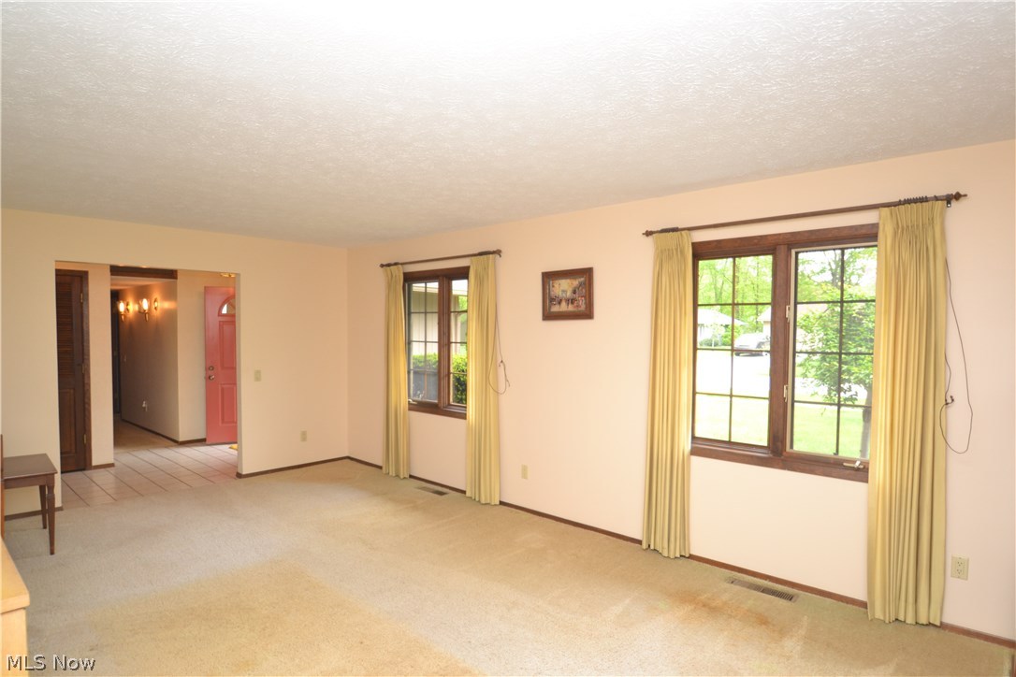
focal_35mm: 18
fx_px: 508
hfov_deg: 90.0
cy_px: 338
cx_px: 508
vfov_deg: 67.4
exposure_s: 1/60
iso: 450
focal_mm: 12
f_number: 3.8
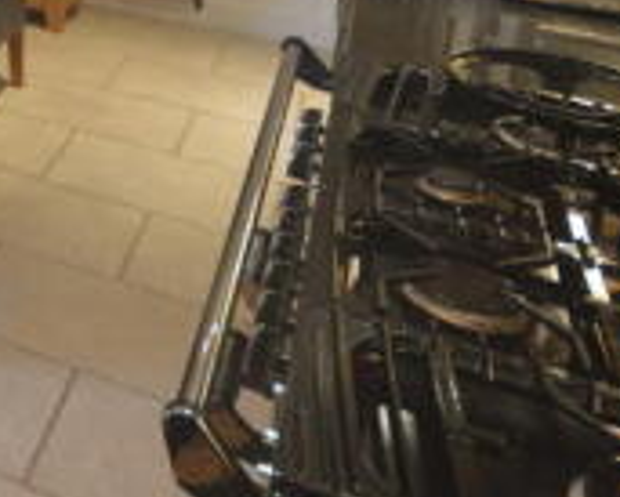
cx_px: -283
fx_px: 991
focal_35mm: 54
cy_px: -134
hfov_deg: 26.4
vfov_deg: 24.8
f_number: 4
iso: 800
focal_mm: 10
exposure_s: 1/25
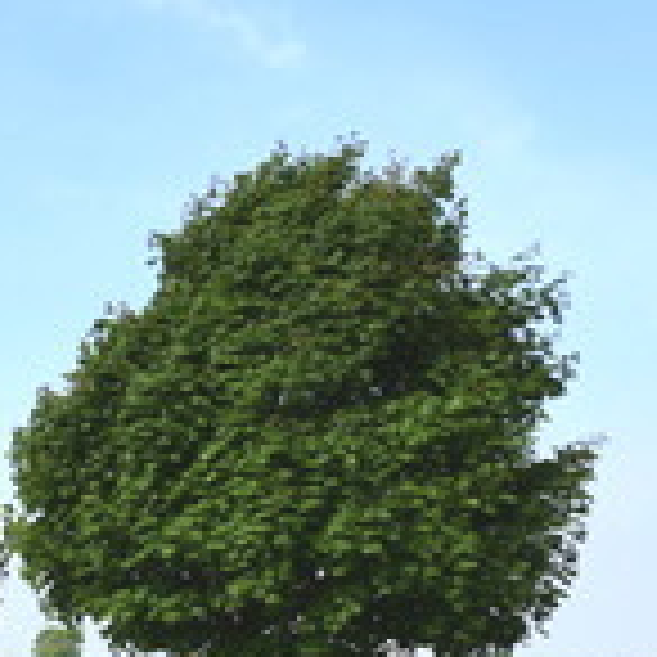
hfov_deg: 21.0
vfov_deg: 23.3
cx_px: -378
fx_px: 1439
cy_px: 812
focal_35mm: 67
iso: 100
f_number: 11
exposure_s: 1/200
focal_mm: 12
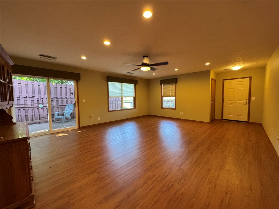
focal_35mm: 14
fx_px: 113
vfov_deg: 85.7
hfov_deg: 102.1
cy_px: 104
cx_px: 140
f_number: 2.2
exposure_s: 1/120
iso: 250
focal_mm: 2.22
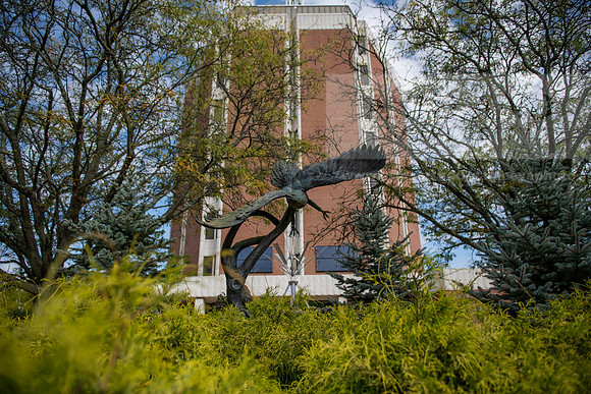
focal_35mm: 24
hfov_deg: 73.7
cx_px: 296
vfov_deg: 53.2
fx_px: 394
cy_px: 197
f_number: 3.2
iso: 64
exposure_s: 1/800
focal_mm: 24
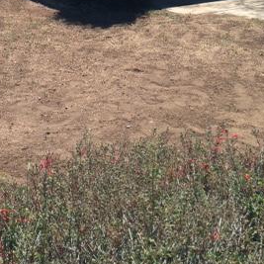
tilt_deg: -5.9
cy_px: -31
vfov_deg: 23.1
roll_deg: +0.4
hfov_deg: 24.5
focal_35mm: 70
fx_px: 604
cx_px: 79
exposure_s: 1/1153
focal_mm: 4.12
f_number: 2.4
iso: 50
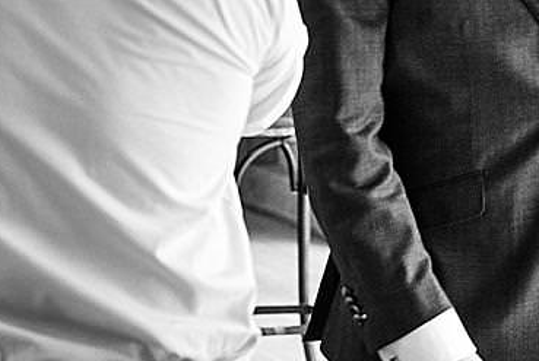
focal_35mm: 203
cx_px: 615
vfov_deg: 6.8
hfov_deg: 10.0
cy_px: -28
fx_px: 3043
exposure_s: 1/125
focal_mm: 50
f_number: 2.8
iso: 3200
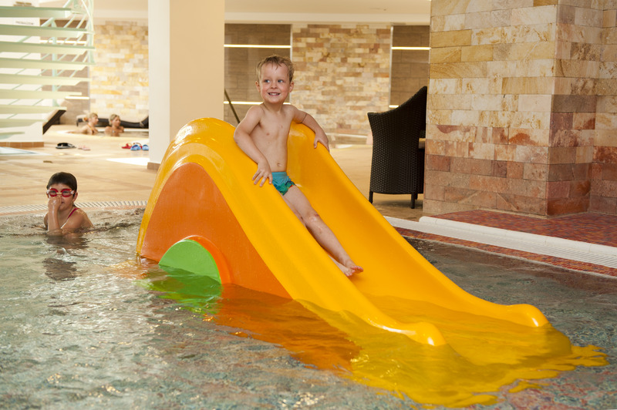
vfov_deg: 29.8
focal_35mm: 45
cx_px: 308
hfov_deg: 43.6
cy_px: 205
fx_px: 771
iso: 400
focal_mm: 45
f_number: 4
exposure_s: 1/60
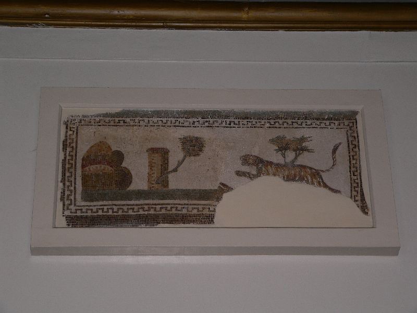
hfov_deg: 21.8
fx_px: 1084
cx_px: 208
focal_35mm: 90
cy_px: 156
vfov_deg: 16.4
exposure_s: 1/60
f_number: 2.8
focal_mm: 15
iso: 80
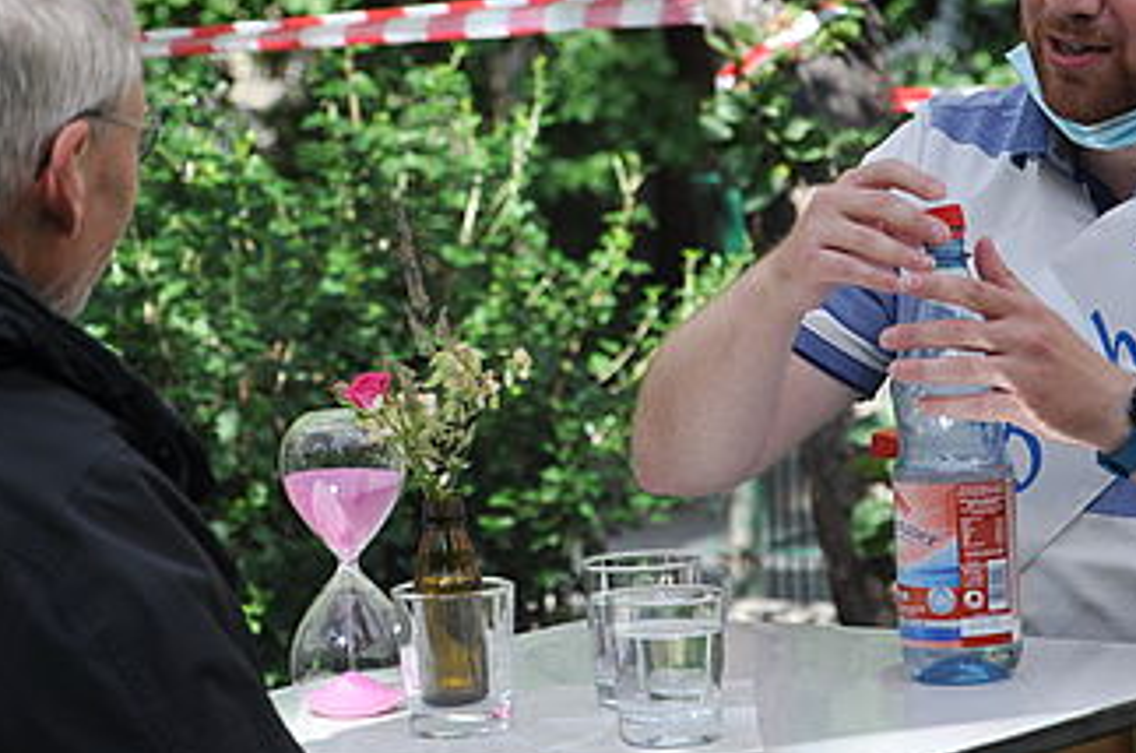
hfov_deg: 7.4
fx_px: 8755
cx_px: 612
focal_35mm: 278
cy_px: 239
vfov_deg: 4.9
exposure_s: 1/500
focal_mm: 92
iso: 250
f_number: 5.6
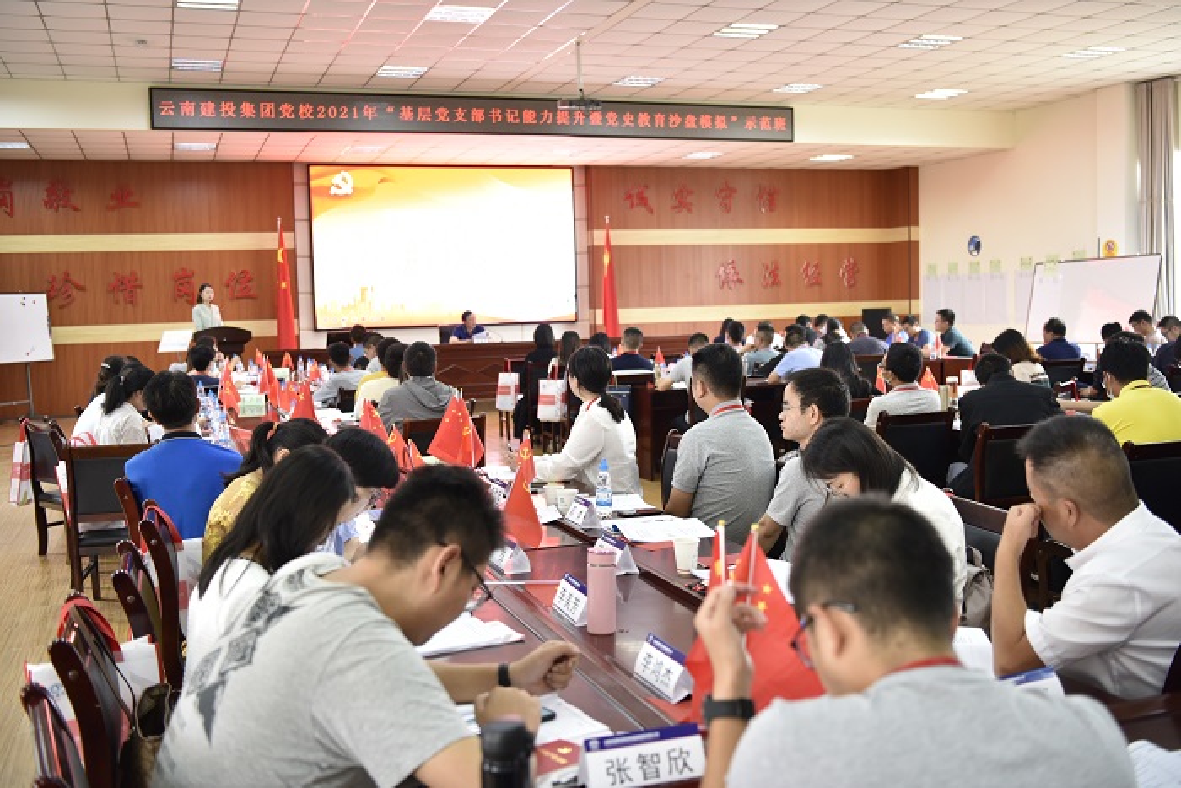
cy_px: 394
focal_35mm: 36
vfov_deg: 36.9
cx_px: 590
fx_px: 1181
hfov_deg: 53.1
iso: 800
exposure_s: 1/40
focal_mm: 36
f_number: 2.8
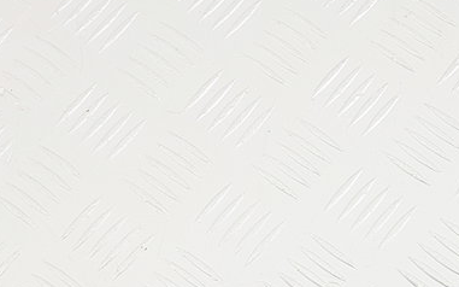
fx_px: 926
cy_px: 416
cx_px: 359
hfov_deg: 27.4
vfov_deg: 16.3
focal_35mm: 74
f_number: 1.7
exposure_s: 1/100
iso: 50
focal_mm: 4.2
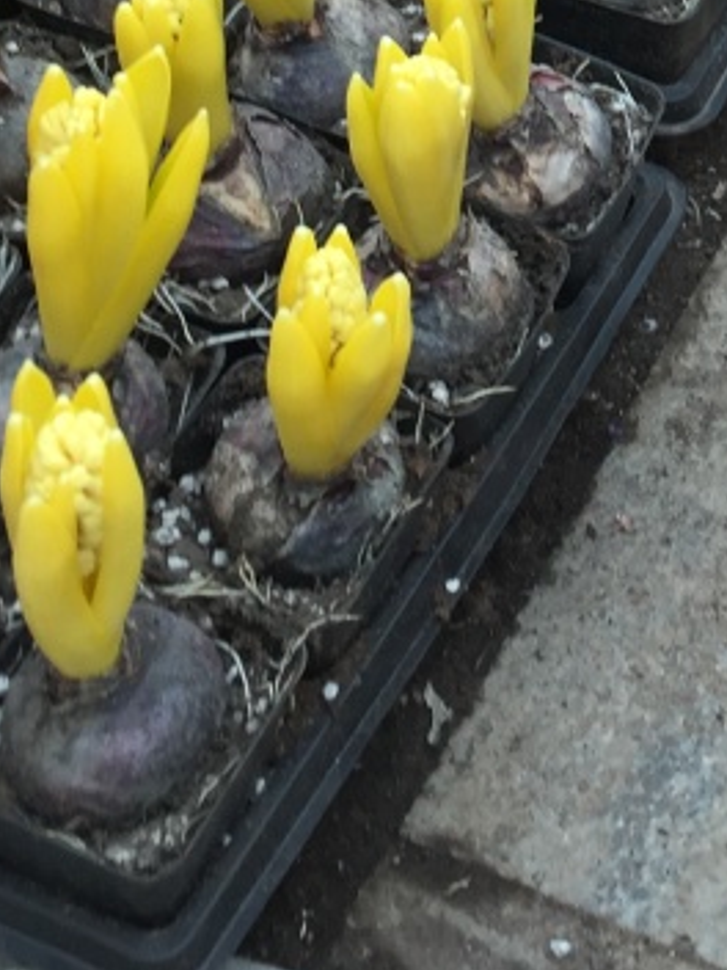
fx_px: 2464
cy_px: -227
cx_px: 810
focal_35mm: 88
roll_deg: -1.3
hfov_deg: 16.3
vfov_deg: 20.6
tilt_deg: -37.5
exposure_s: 1/50
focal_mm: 4.15
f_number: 2.2
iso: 40
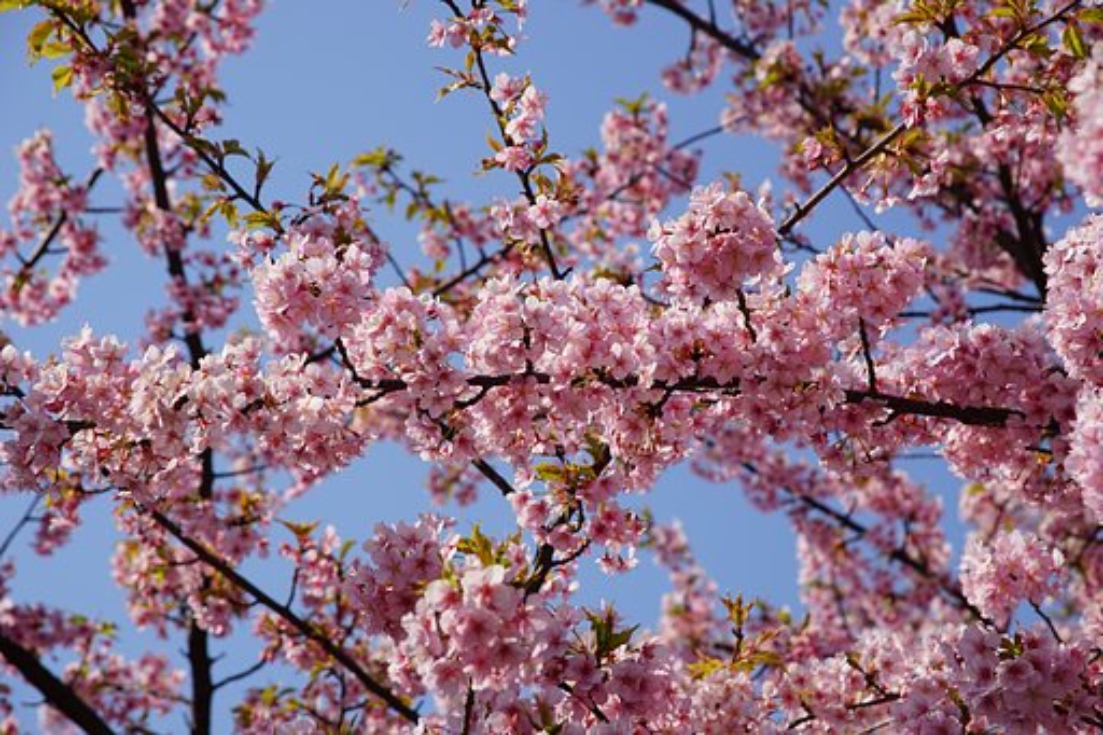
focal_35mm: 105
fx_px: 3216
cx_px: 552
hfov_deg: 19.5
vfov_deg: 13.0
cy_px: 368
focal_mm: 105
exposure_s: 1/250
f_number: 9
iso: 100
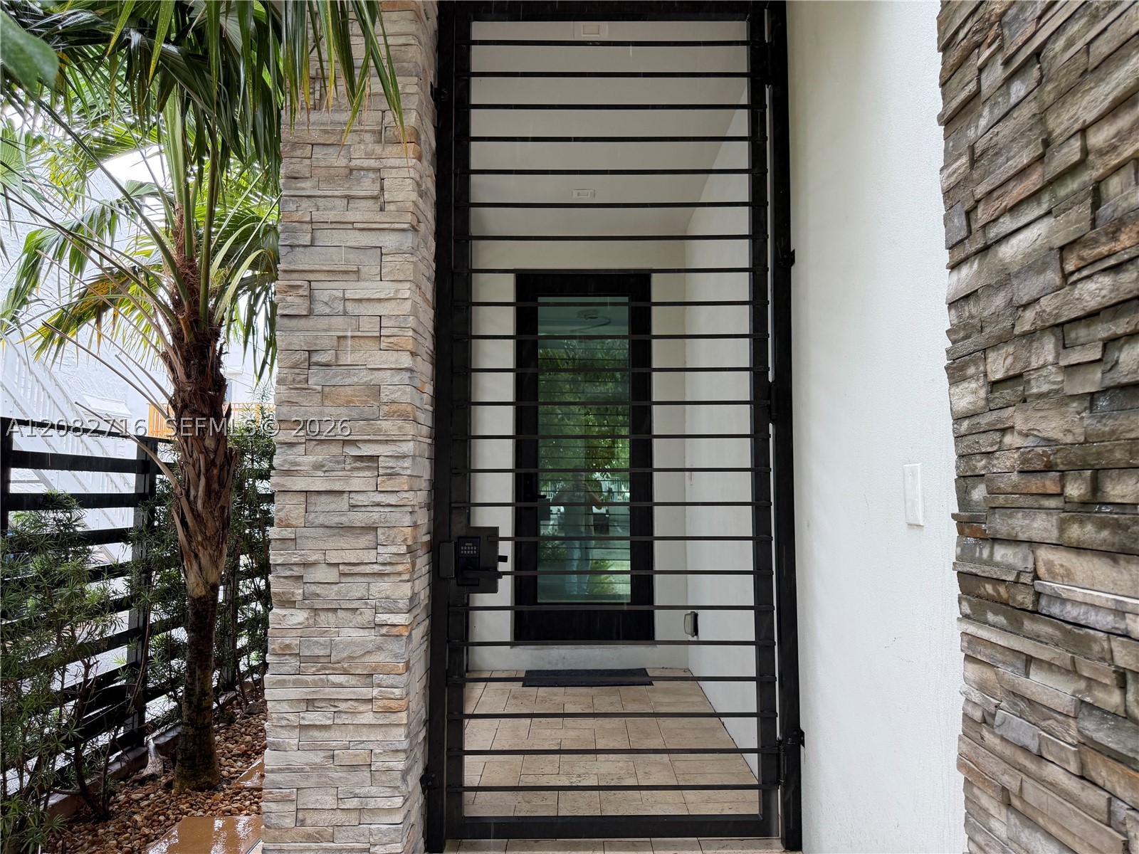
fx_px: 790
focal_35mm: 24
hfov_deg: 71.6
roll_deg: -0.1
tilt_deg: +6.0
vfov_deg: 56.8
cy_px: 427
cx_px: 570
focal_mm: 6.76
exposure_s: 1/156
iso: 125
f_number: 1.78
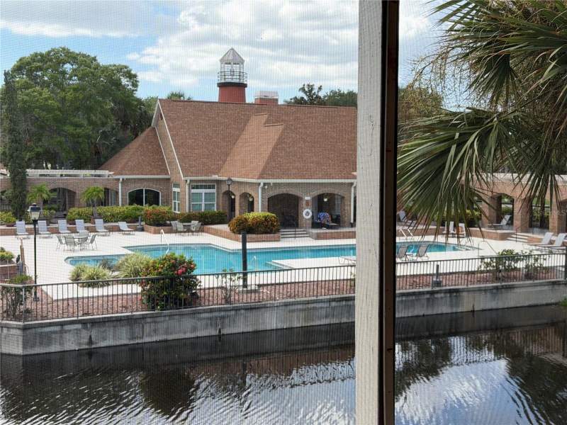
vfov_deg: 30.3
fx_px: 786
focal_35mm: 48
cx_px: 284
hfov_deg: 39.7
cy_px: 212
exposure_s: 1/1642
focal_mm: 6.76
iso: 80
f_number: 1.78
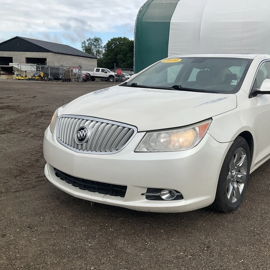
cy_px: 137
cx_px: 178
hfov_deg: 46.6
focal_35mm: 35
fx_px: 309
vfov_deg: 47.2
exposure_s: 1/1279
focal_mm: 3
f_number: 1.8
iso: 25
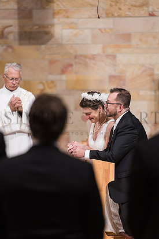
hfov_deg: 6.3
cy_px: 128
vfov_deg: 9.4
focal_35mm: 218
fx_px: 1445
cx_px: 82
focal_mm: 200
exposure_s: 1/160
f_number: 2.8
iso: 1250
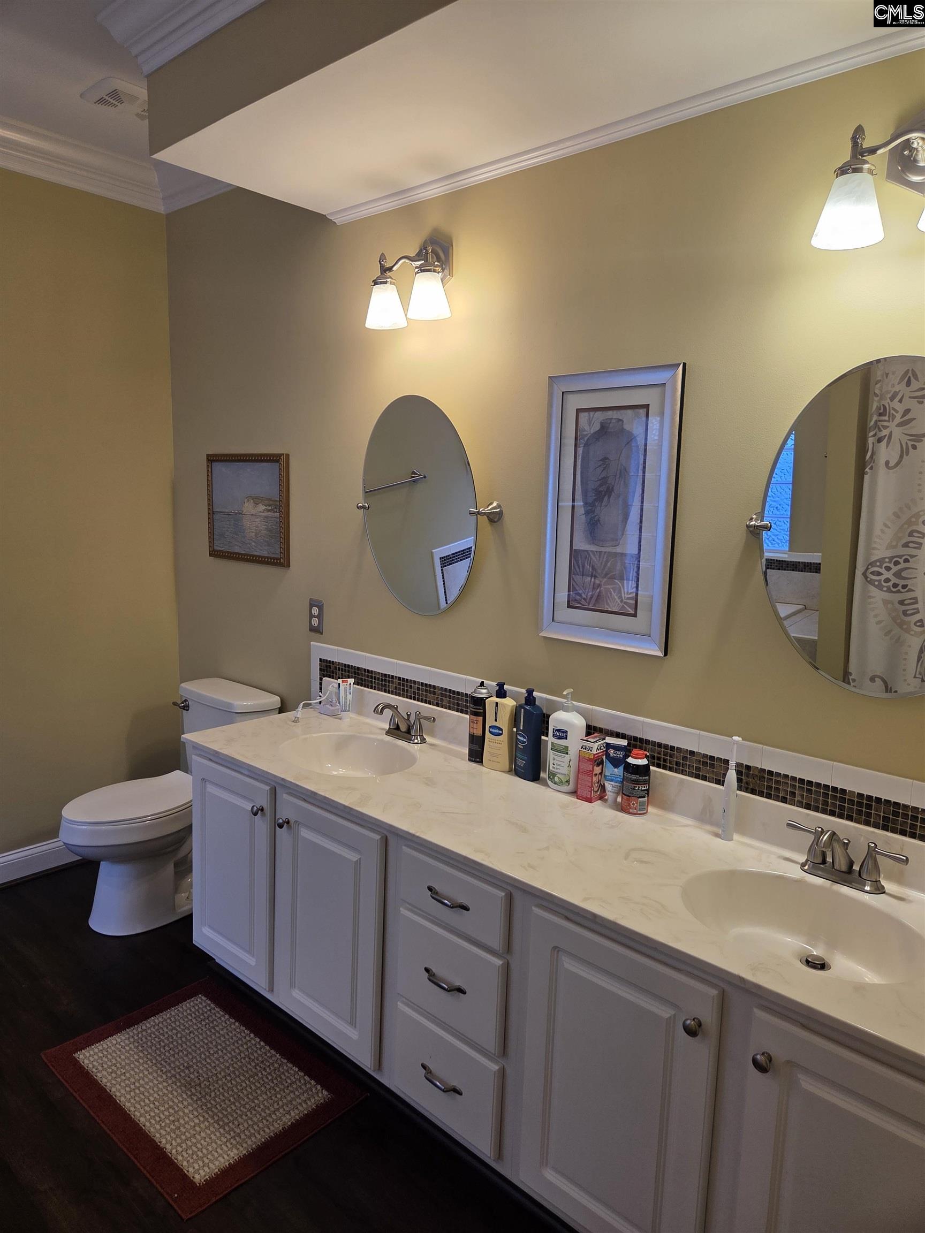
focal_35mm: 23
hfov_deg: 58.9
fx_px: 819
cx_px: 462
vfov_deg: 73.9
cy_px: 616
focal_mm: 5.4
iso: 100
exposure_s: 1/120
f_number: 1.8
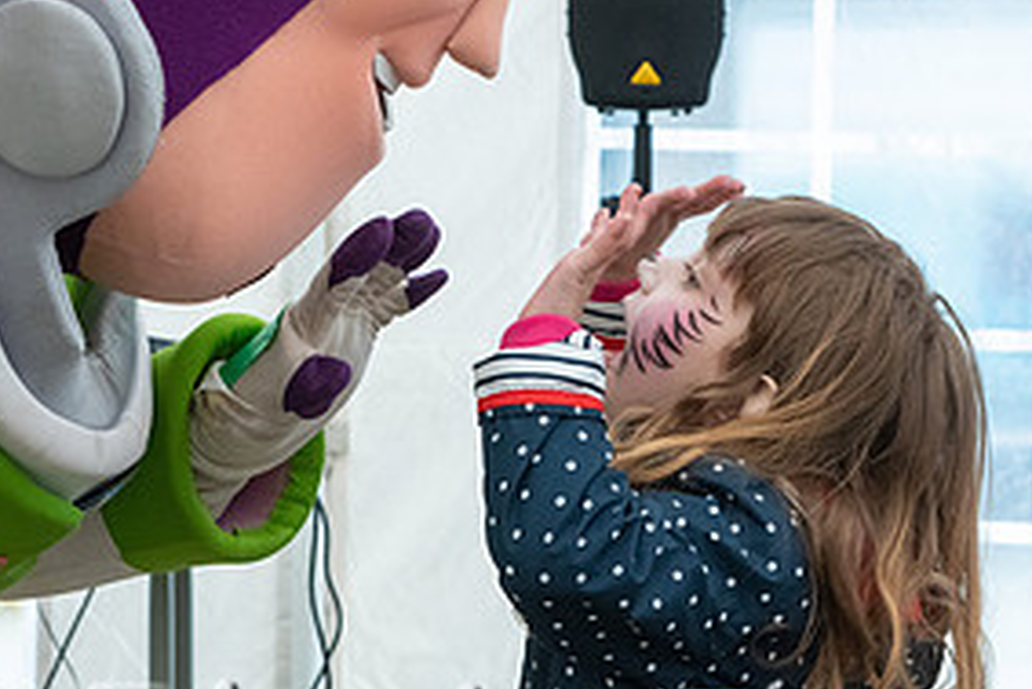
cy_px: 333
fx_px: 3814
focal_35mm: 133
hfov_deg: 15.4
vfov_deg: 10.3
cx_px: 558
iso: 1400
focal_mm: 60
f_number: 8
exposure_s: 1/320
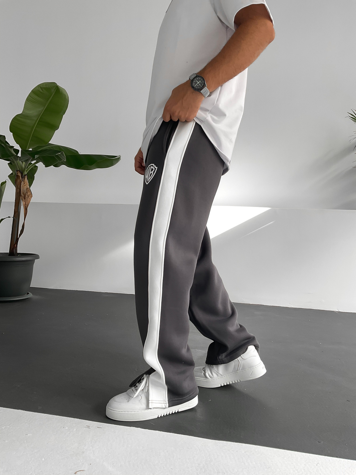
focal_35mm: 29
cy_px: 238
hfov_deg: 48.2
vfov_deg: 61.7
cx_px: 178
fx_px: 398
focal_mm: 3
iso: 32
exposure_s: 1/120
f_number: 1.8
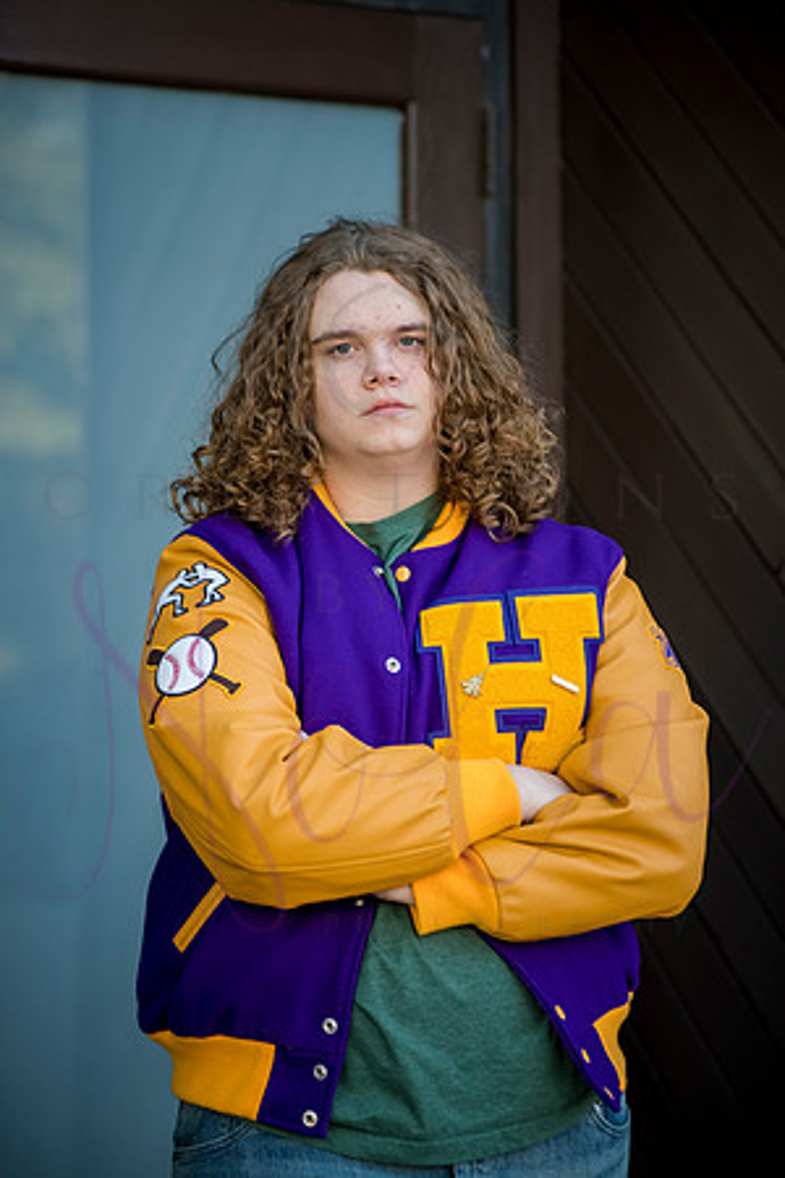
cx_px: 392
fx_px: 3434
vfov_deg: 19.5
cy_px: 589
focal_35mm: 105
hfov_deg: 13.0
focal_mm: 105
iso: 640
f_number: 4
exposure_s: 1/400
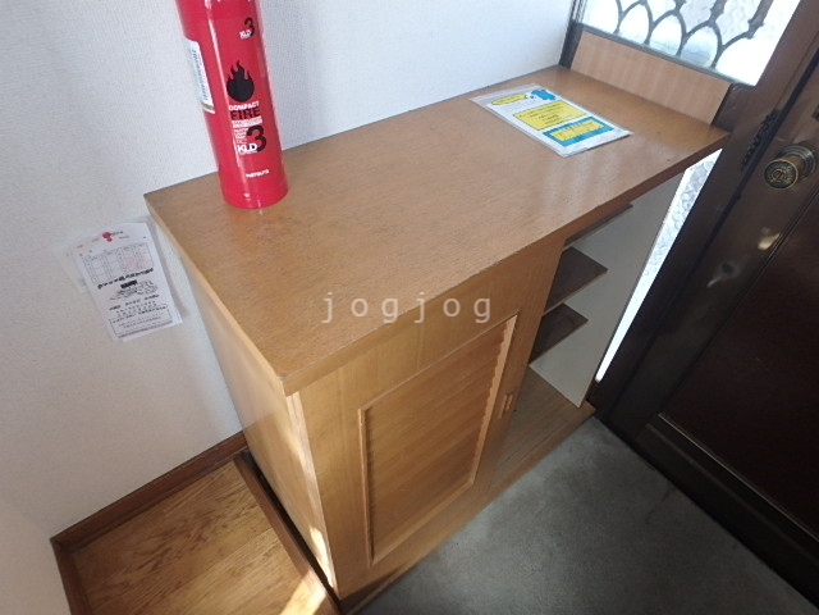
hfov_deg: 79.0
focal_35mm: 21
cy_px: 308
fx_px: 497
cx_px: 410
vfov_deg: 63.4
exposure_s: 1/30
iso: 250
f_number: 3.5
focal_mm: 3.7
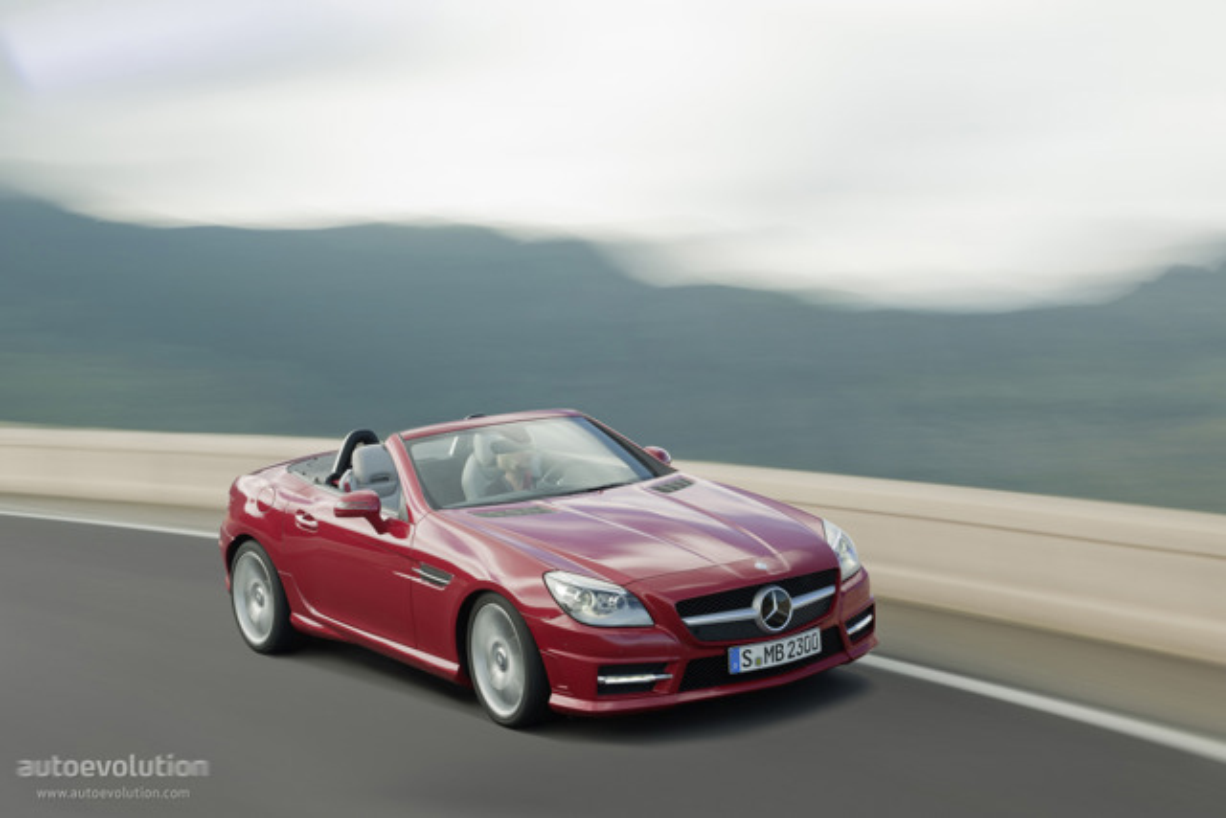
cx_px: 613
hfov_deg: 35.6
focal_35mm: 56
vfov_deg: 24.2
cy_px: 409
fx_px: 1907
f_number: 11
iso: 100
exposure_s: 13
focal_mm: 56
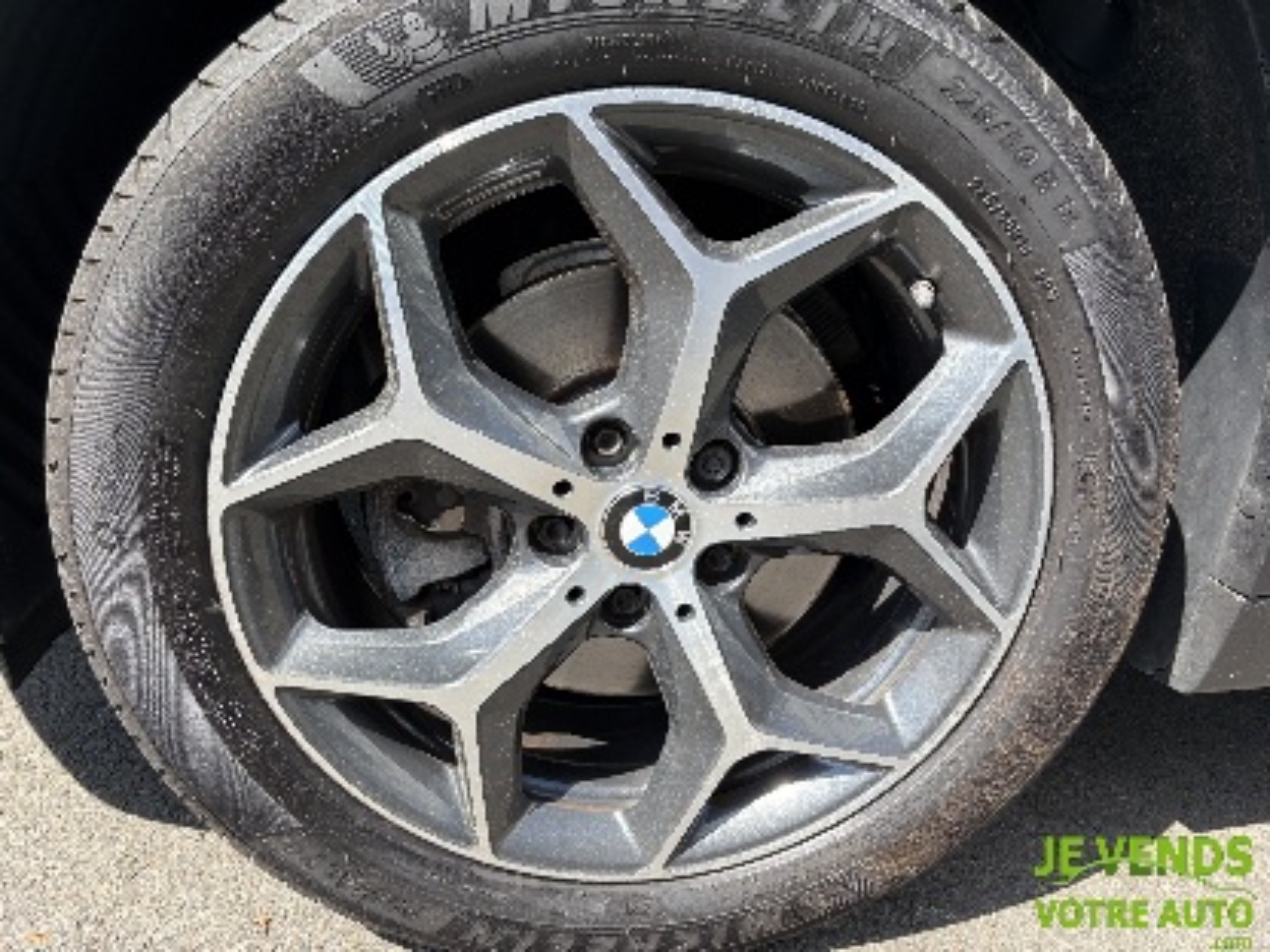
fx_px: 954
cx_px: 635
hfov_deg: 67.3
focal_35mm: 26
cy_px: 476
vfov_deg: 53.1
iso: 50
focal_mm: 5.96
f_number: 1.6
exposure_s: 1/773
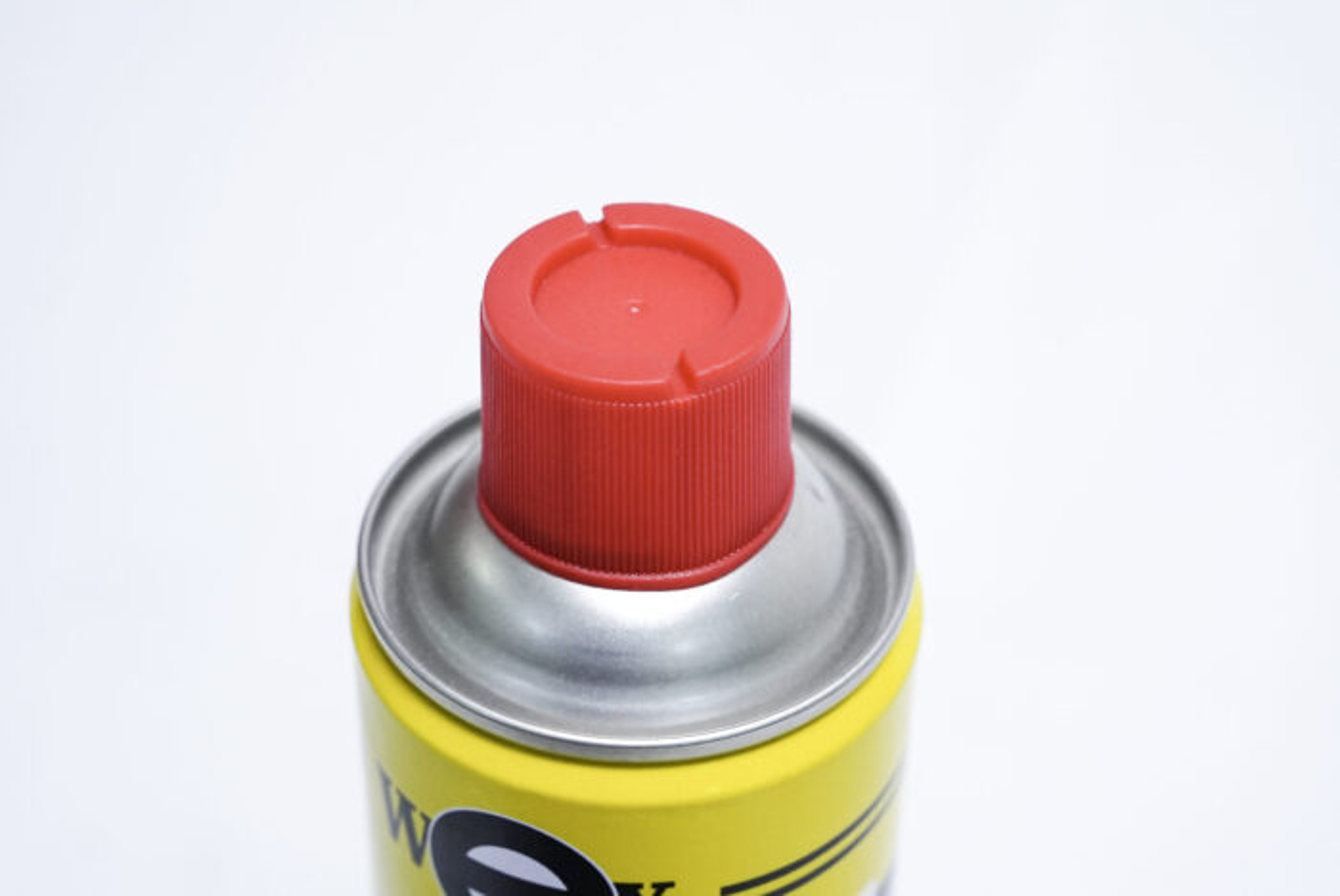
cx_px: 670
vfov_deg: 19.5
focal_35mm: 70
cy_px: 448
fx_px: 2608
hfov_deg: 28.8
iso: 3200
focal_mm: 70
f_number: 9
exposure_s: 1/250
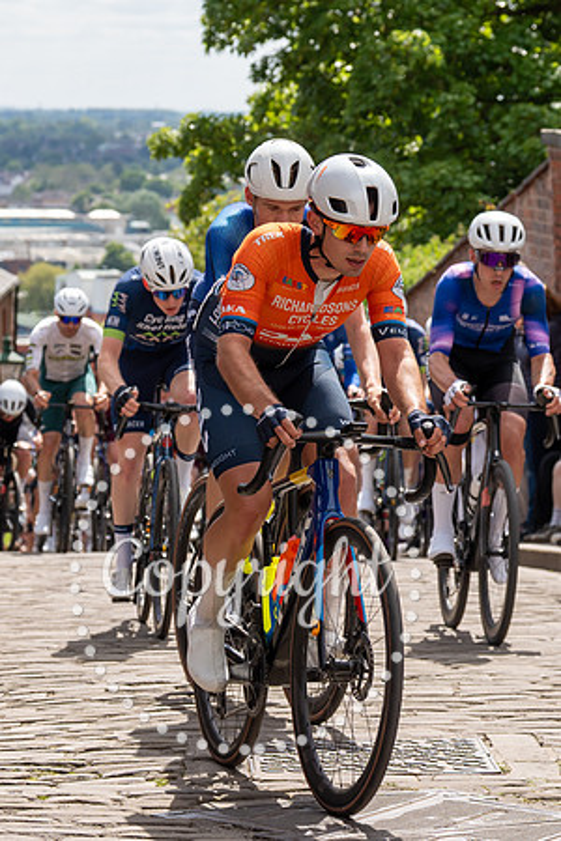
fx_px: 3535
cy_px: 267
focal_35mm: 151
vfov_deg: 13.6
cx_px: 396
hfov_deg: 9.1
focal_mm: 70
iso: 250
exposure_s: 1/1000
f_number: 5
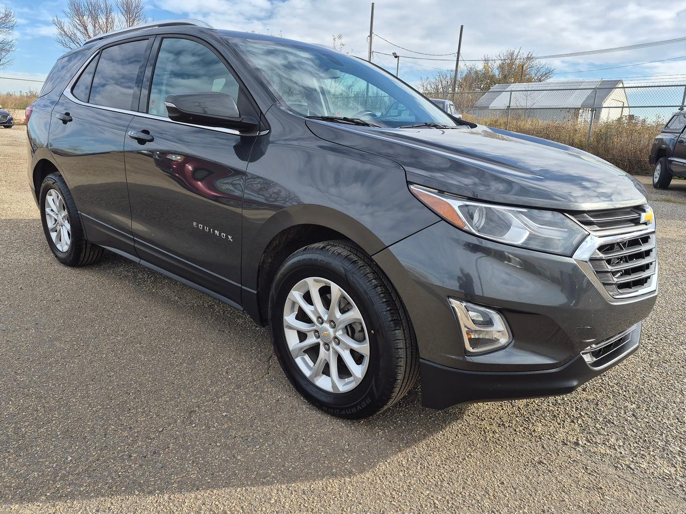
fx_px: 456
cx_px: 343
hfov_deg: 73.9
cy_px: 257
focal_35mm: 23
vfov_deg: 58.9
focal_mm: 5.4
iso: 80
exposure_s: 1/2544
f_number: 1.8
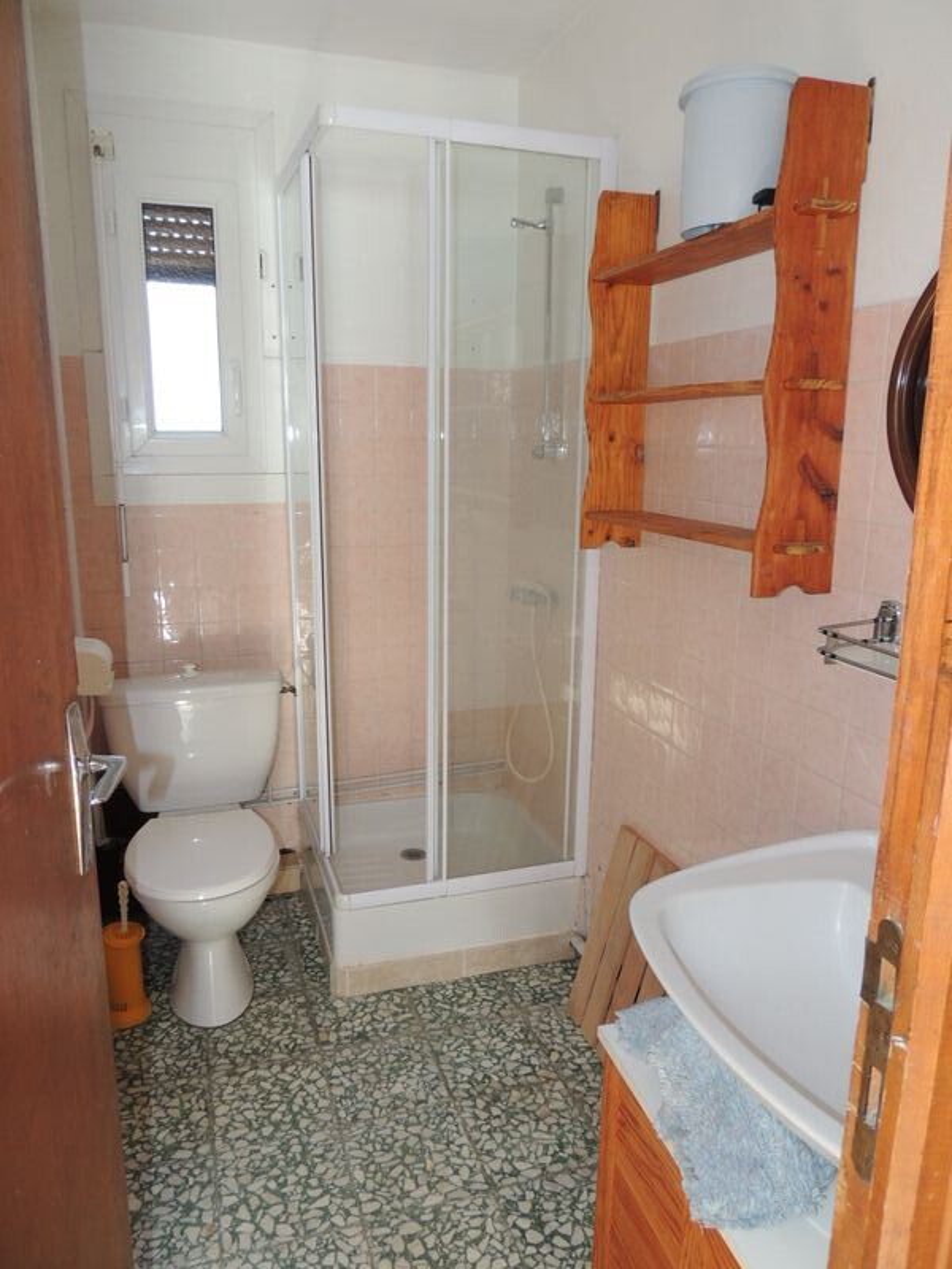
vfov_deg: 71.6
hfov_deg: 56.8
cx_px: 476
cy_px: 634
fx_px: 880
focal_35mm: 24
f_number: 3
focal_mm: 4.3
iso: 280
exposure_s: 1/40
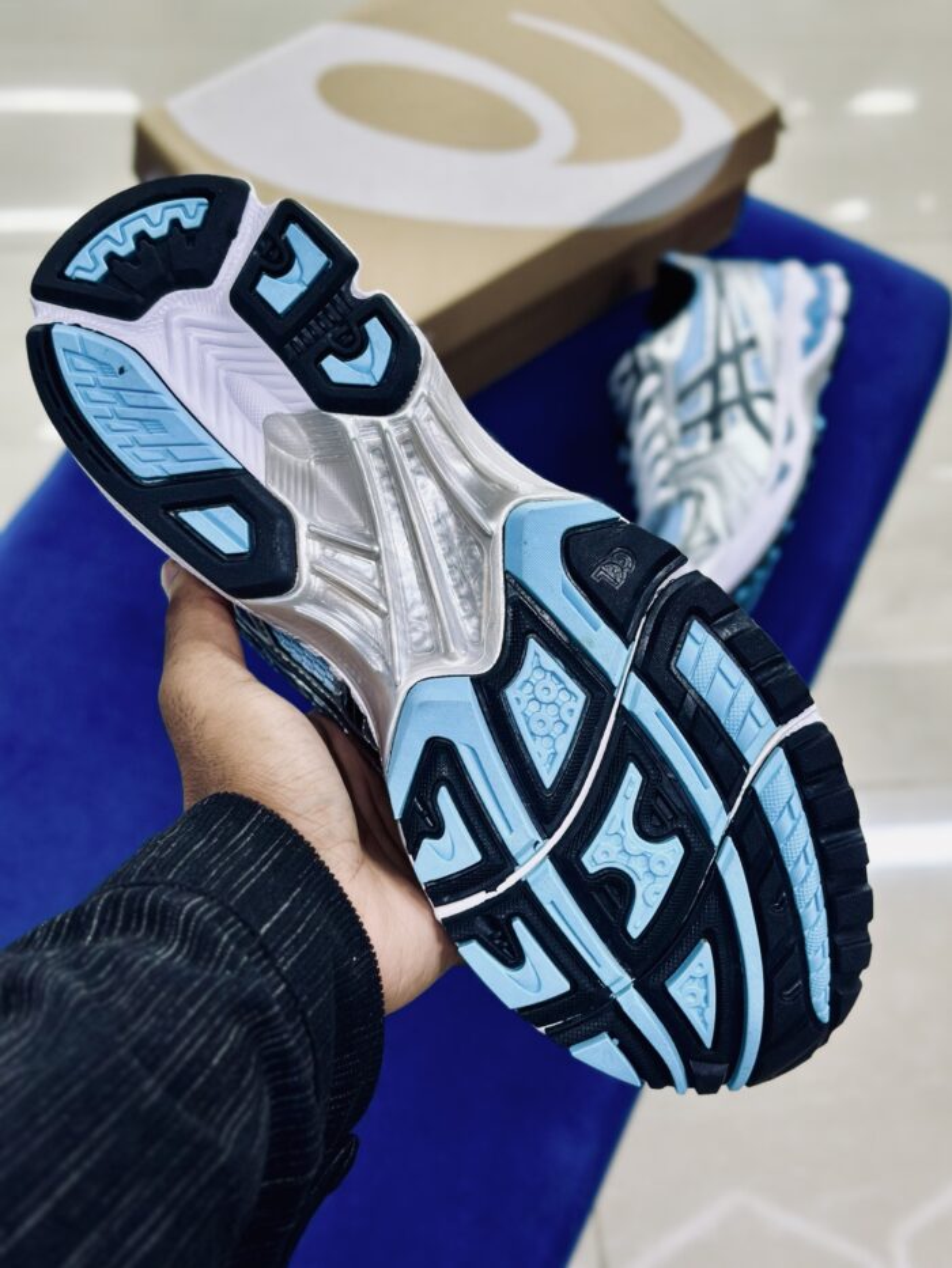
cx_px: 476
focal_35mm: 48
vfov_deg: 39.7
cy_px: 634
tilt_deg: -56.8
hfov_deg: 30.3
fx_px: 1760
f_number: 1.78
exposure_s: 1/100
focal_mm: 6.86
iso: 80
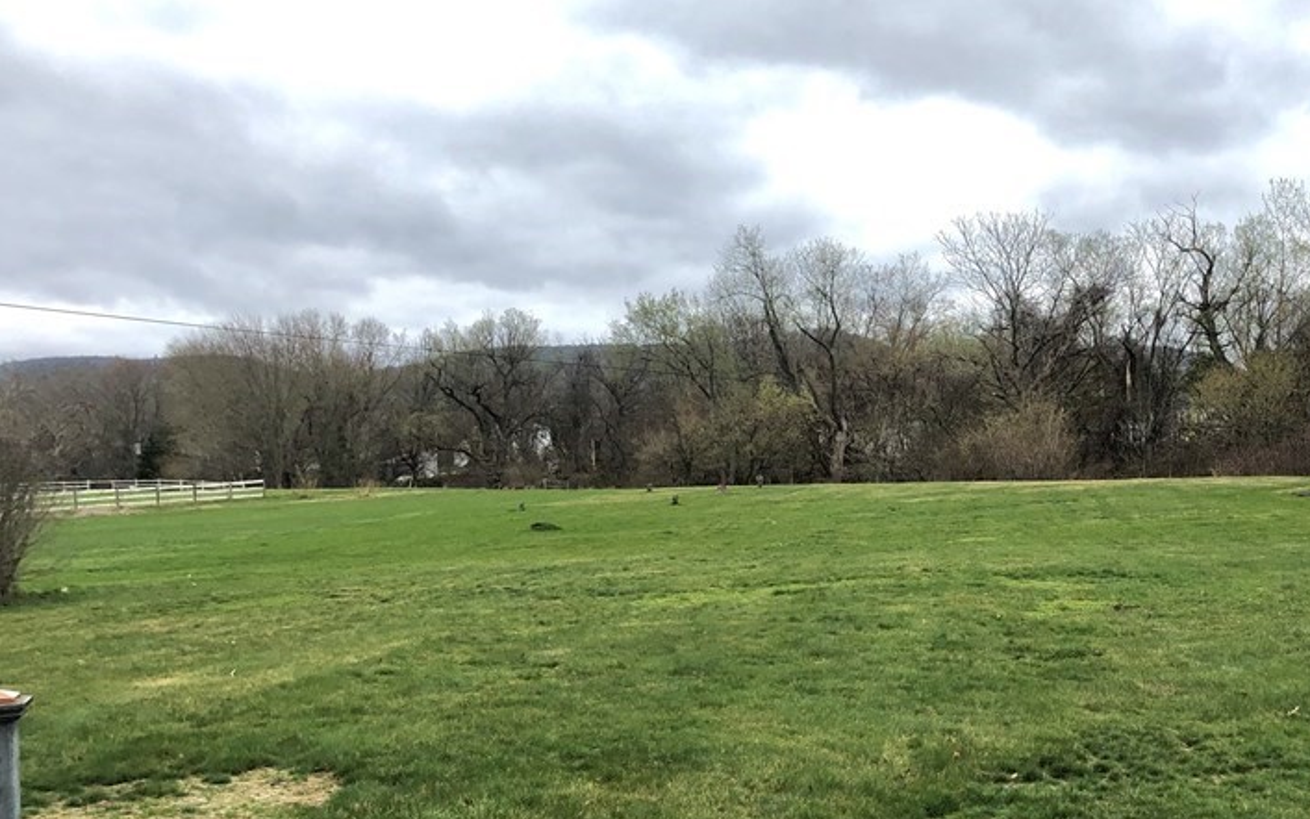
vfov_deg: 29.8
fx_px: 1535
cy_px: 471
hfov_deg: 45.0
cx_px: 945
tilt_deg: -0.3
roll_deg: +3.2
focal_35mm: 43
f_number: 1.8
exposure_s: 1/750
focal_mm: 4
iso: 20
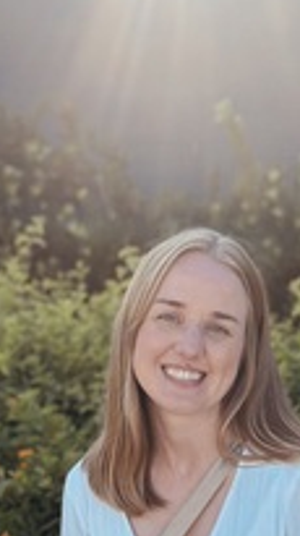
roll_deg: -0.2
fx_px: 978
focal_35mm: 69
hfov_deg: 17.4
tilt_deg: -11.8
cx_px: 124
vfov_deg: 29.1
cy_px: 505
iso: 50
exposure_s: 1/1344
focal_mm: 5.7
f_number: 1.5
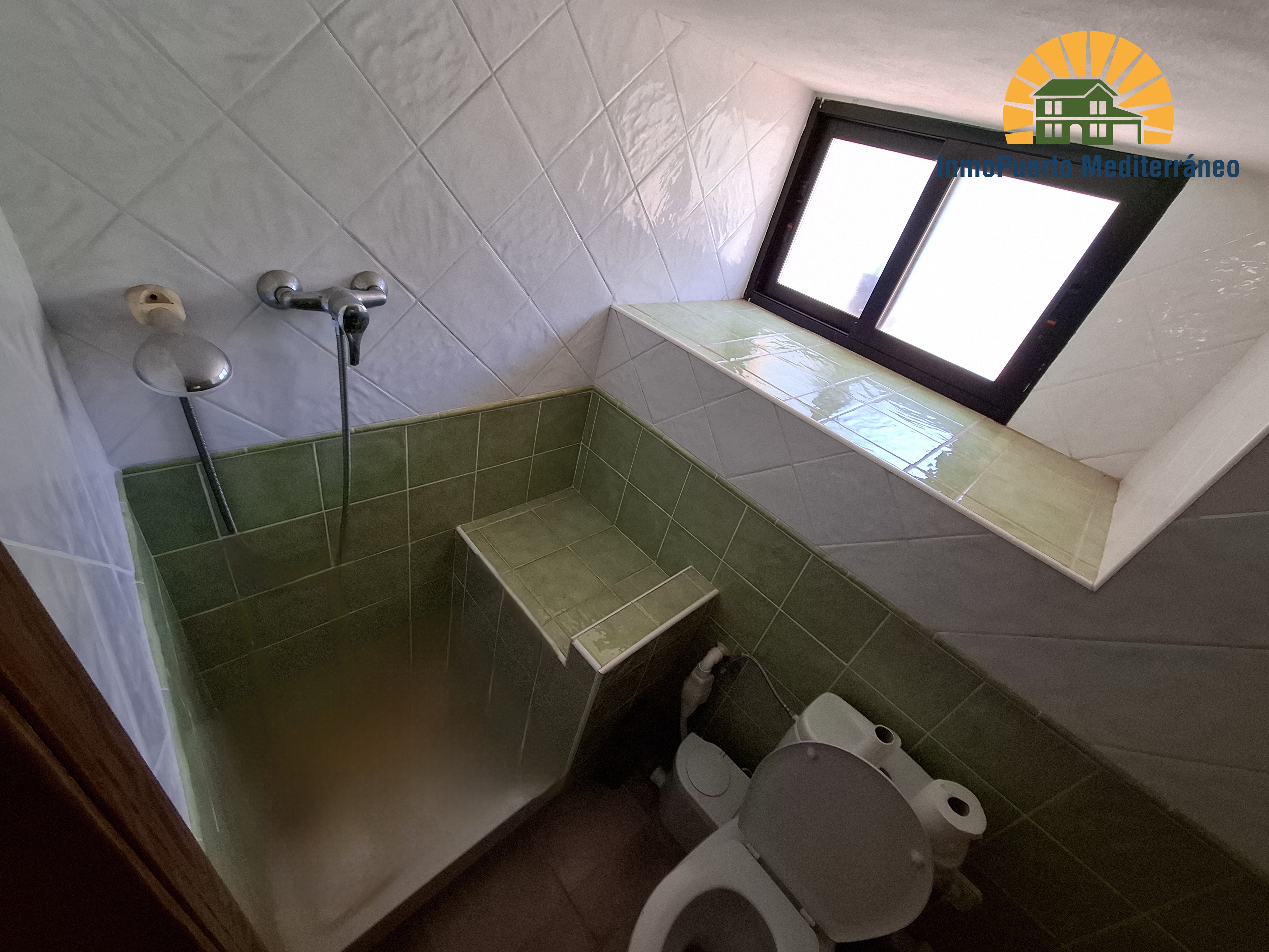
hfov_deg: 106.2
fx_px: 477
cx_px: 634
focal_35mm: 13
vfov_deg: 89.9
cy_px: 476
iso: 50
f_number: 2.2
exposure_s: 1/50
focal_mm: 1.74
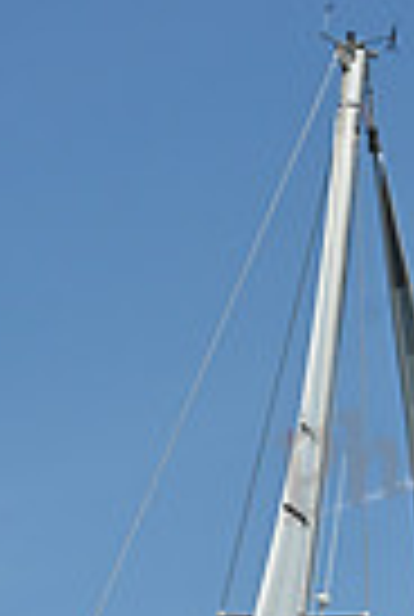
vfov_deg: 6.8
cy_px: 1120
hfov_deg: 4.7
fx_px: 5080
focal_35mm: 296
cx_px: 43
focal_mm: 70
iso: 250
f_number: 9
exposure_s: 1/1250
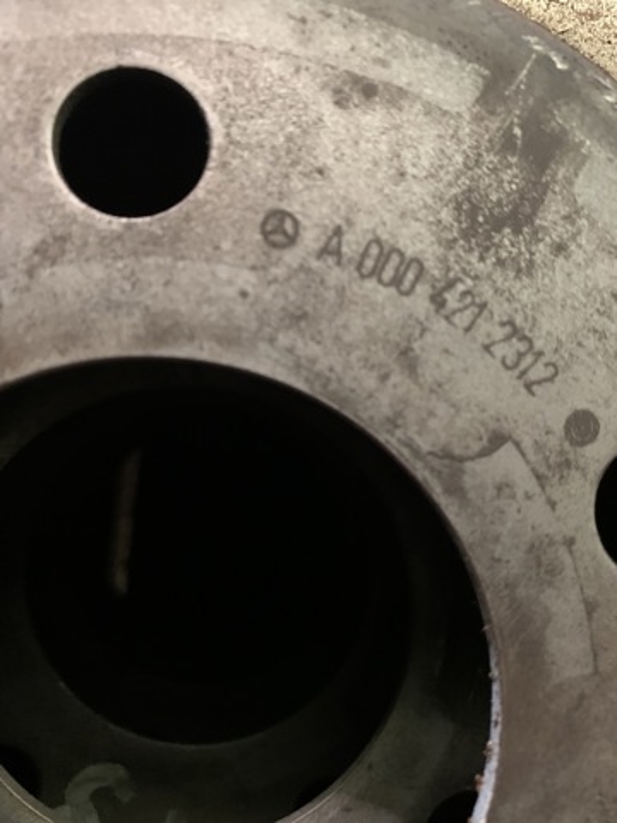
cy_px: 412
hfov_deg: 53.1
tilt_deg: -83.6
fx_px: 618
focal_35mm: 26
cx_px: 308
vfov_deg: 67.3
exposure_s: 1/26
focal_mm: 4.25
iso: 800
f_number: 1.8
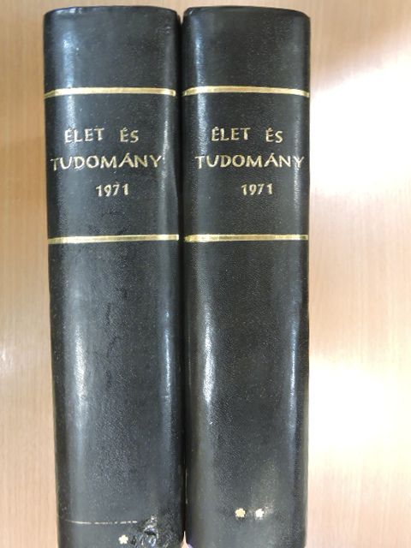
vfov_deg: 60.0
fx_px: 475
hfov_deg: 46.8
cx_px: 206
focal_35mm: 30
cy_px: 274
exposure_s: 1/8
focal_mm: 5.4
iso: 560
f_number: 3.5
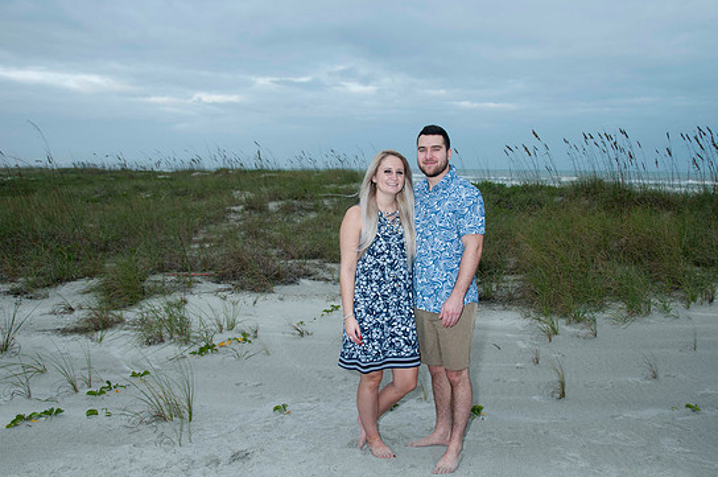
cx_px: 381
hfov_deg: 58.7
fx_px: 637
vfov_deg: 41.0
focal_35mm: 32
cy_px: 242
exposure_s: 1/125
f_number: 5.6
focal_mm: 20
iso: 100
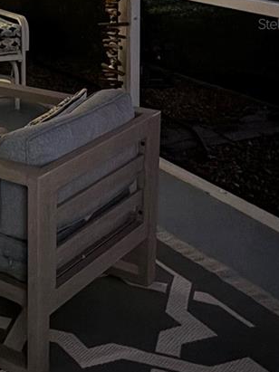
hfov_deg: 18.1
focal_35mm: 76
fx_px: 817
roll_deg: +0.6
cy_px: 24
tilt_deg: -11.4
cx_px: -85
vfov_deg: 24.8
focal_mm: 5.96
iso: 1600
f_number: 1.6
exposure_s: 1/9
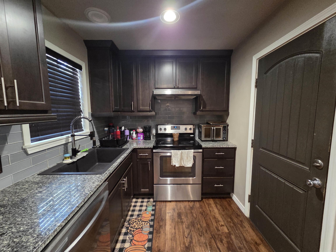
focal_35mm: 13
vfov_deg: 89.9
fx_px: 126
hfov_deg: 106.2
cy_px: 126
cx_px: 168
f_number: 2.2
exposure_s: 1/40
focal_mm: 2.2
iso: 1250
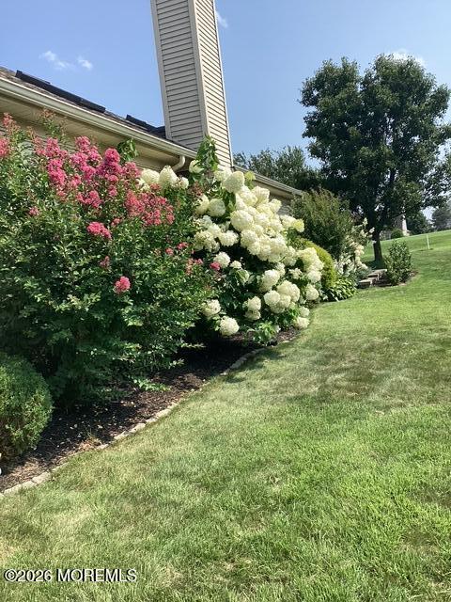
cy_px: 301
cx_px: 226
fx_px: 539
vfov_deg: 58.4
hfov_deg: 45.4
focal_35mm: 31
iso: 25
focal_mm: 3.3
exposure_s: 1/936
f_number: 2.4
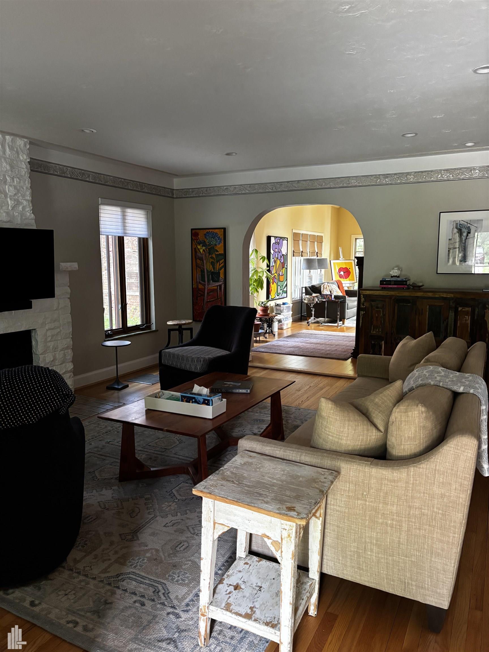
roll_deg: -1.0
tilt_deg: -8.0
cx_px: 244
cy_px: 326
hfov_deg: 53.1
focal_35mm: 26
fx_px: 490
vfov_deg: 67.3
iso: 400
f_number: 1.6
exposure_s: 1/60
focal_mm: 5.96
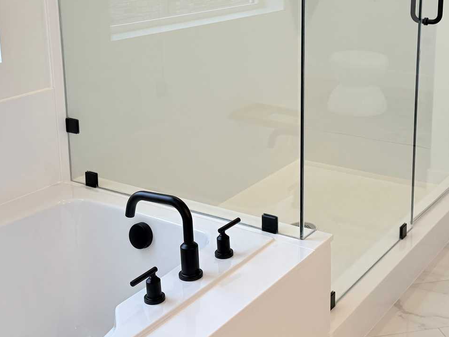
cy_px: 89
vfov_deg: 25.8
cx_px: 278
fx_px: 726
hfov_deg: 34.2
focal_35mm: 56
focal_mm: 5.96
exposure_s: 1/230
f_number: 1.6
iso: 80
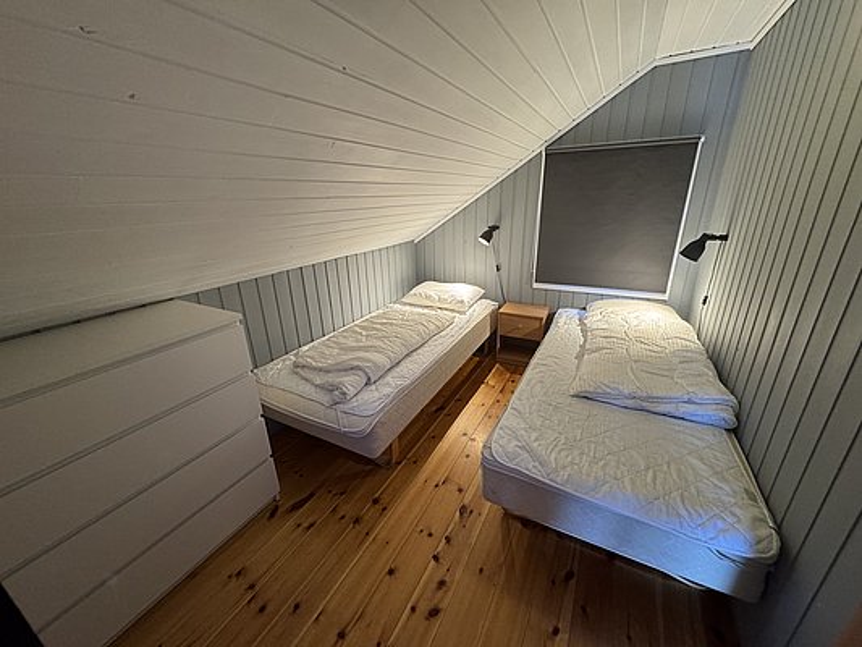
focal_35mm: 14
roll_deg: +1.5
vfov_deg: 85.7
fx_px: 349
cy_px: 324
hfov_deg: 102.1
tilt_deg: -18.7
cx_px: 431
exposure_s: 1/50
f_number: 2.2
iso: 250
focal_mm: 2.22
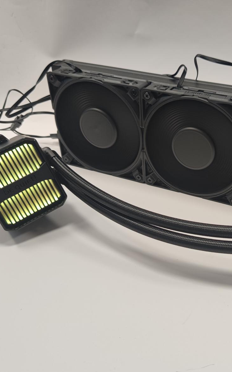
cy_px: 189
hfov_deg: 34.2
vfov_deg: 54.0
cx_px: 188
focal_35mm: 36
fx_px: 364
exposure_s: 1/87
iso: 253
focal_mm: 6.78
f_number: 1.85
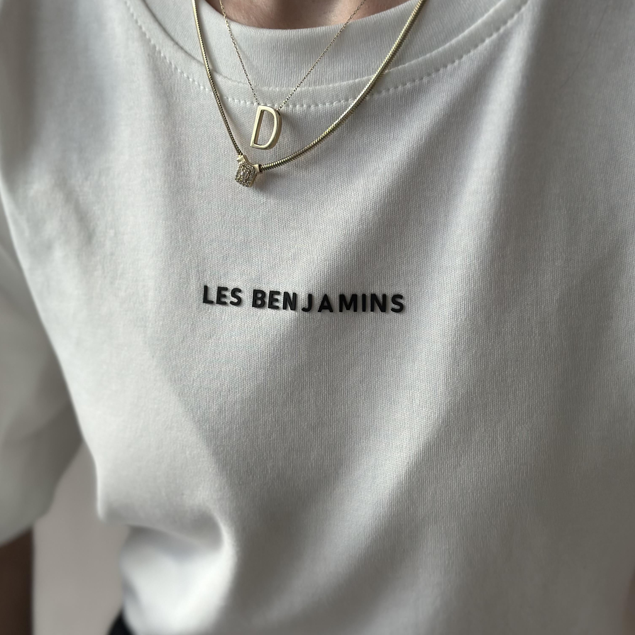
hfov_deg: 30.0
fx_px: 1183
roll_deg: -0.9
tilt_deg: +0.1
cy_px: 317
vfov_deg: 30.0
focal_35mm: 57
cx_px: 316
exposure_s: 1/121
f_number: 1.78
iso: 125
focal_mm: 6.86
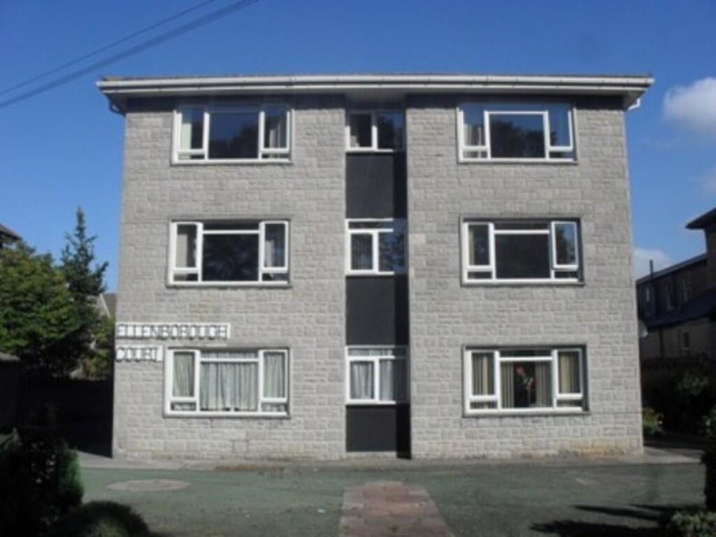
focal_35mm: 35
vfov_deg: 40.7
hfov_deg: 52.6
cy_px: 268
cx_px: 358
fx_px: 724
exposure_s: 1/350
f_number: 8.4
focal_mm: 6.3
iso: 100
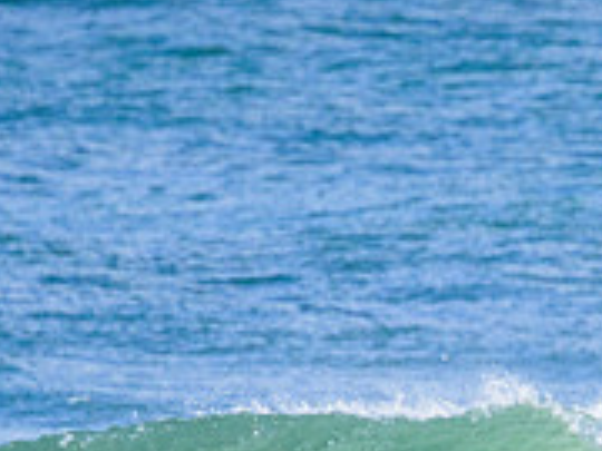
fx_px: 43164
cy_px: 633
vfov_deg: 0.6
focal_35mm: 2482
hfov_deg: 0.8
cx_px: 739
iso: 1800
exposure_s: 1/2000
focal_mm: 800
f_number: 11
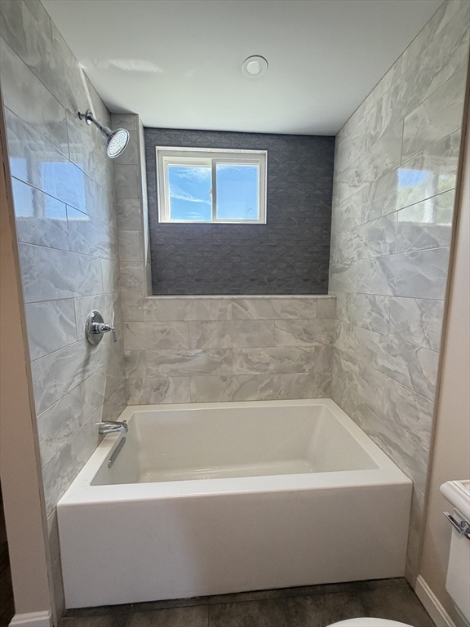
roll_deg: -0.3
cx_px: 235
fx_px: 253
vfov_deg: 102.1
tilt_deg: -7.0
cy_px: 314
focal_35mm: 14
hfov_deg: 85.7
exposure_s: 1/120
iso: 250
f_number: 2.2
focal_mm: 2.22
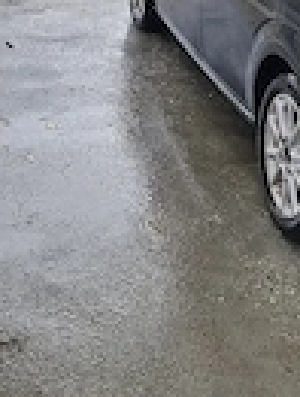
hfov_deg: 19.8
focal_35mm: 70
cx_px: 367
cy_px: -45
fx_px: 805
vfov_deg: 25.6
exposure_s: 1/833
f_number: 1.8
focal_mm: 5.54
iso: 50
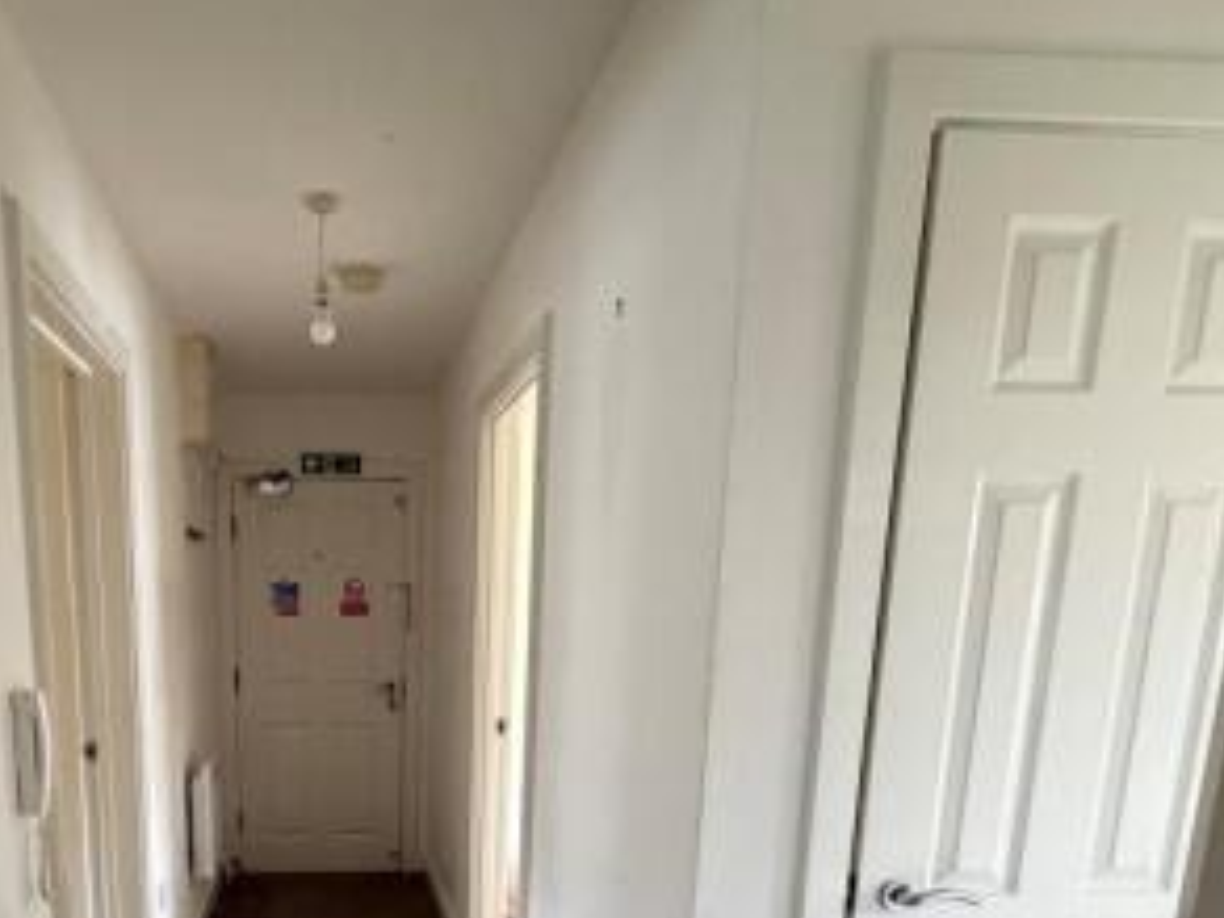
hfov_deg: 61.4
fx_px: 990
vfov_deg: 45.1
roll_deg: -0.4
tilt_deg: -12.6
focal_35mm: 28
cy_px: 828
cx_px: 375
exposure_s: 1/60
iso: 400
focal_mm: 2.22
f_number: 2.2
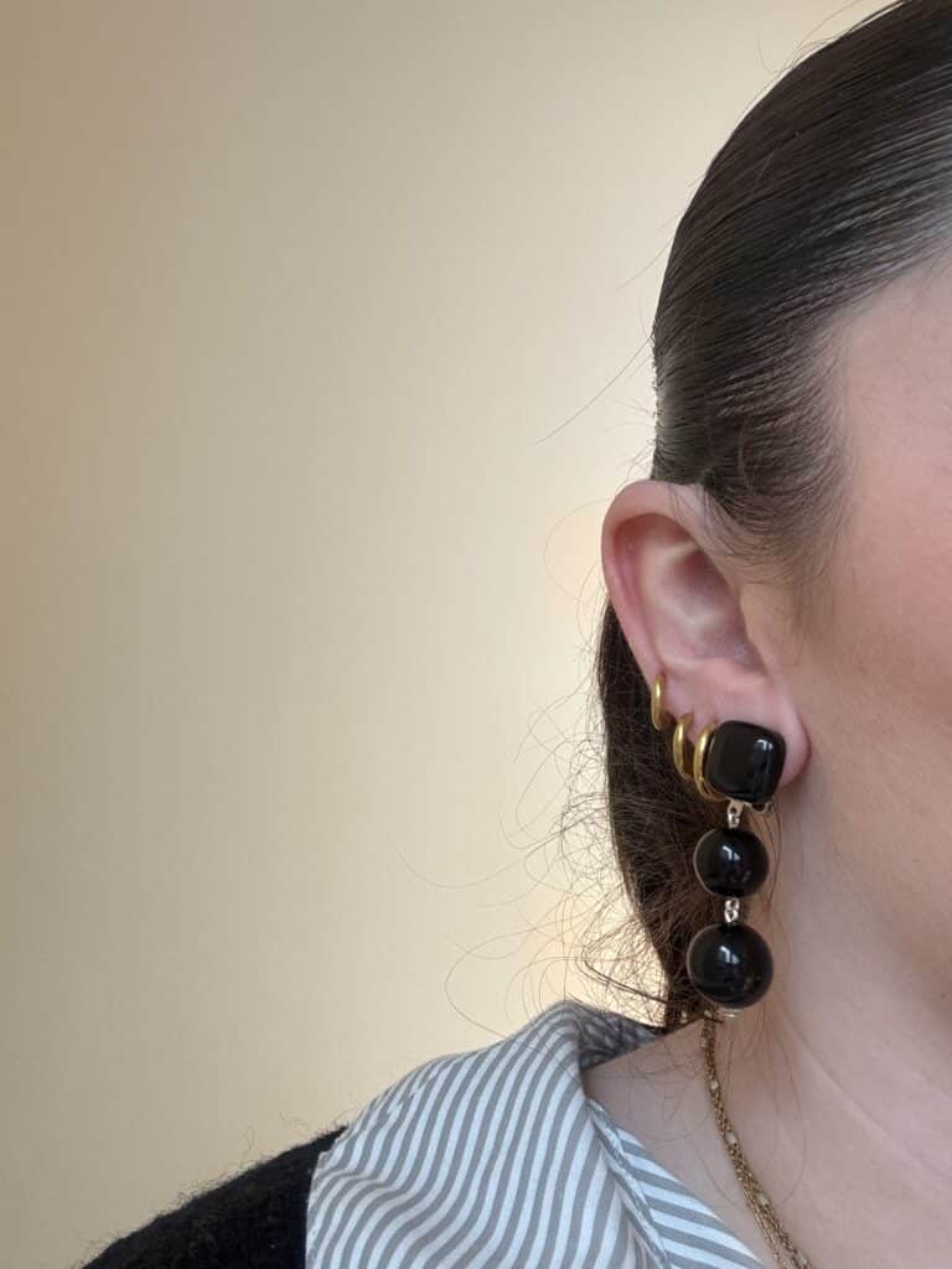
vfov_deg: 60.0
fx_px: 1100
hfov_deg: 46.8
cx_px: 476
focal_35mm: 30
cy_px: 634
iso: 50
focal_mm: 2.69
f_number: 1.9
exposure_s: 1/50
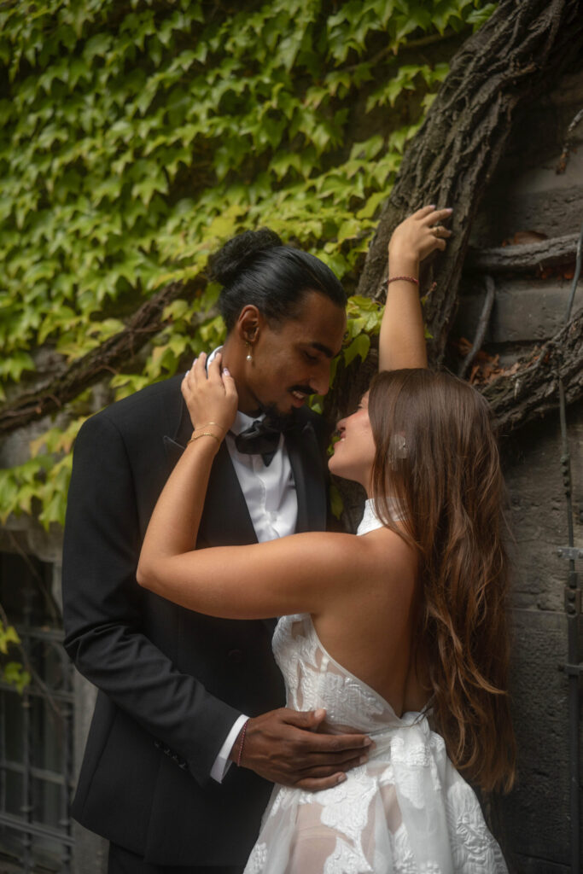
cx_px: 292
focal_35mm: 35
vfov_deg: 54.4
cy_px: 437
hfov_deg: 37.9
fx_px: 850
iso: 200
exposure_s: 1/160
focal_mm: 35
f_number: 2.2
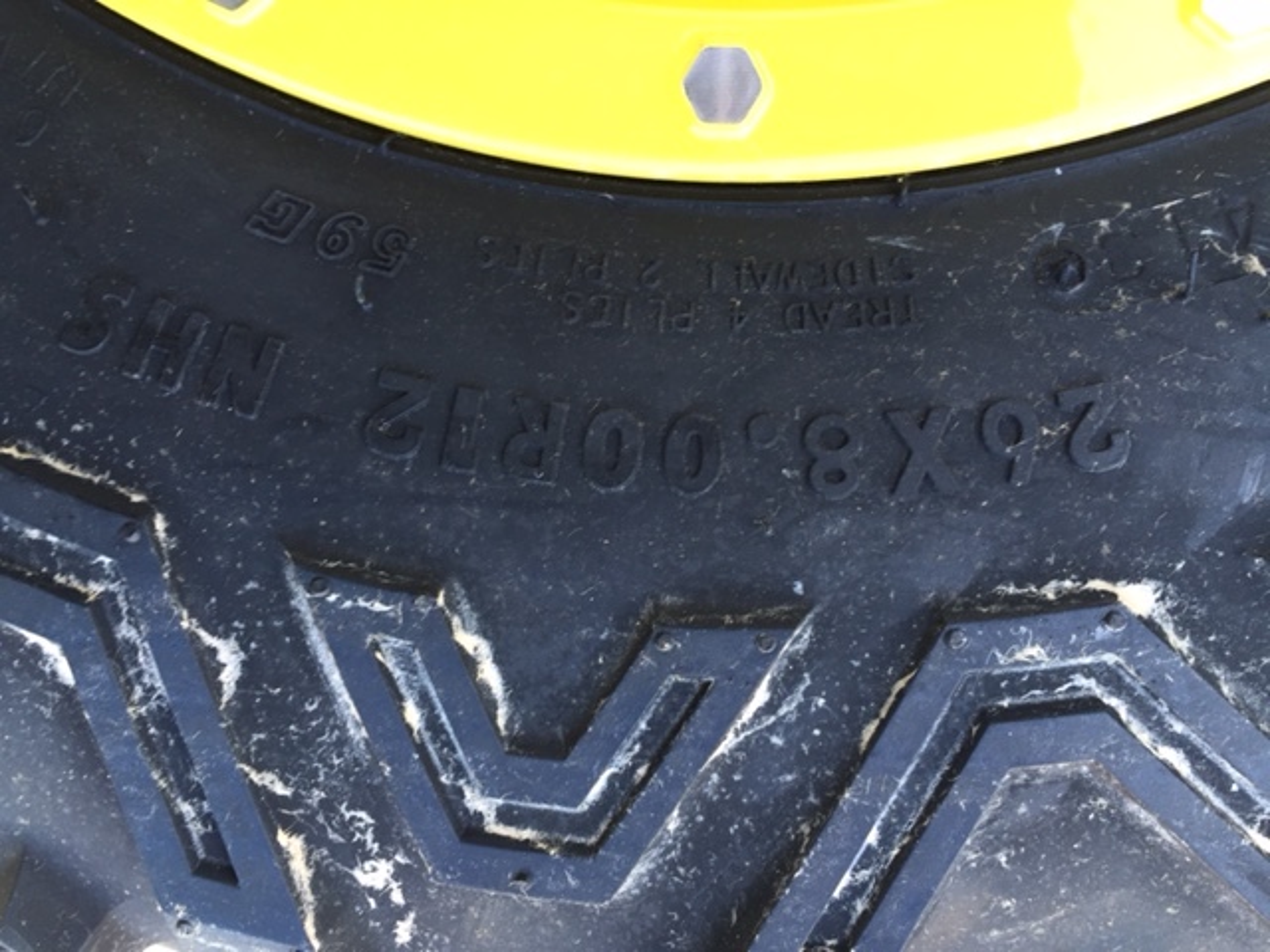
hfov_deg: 61.7
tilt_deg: -85.5
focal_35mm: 29
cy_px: 476
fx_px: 1064
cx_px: 635
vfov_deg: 48.2
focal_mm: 4.15
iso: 40
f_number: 2.2
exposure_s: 1/60
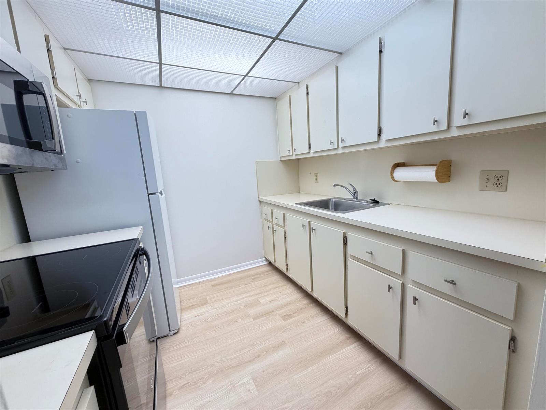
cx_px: 273
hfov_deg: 102.1
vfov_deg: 85.7
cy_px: 205
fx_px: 221
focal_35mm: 14
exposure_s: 1/120
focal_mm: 2.22
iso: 200
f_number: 2.2
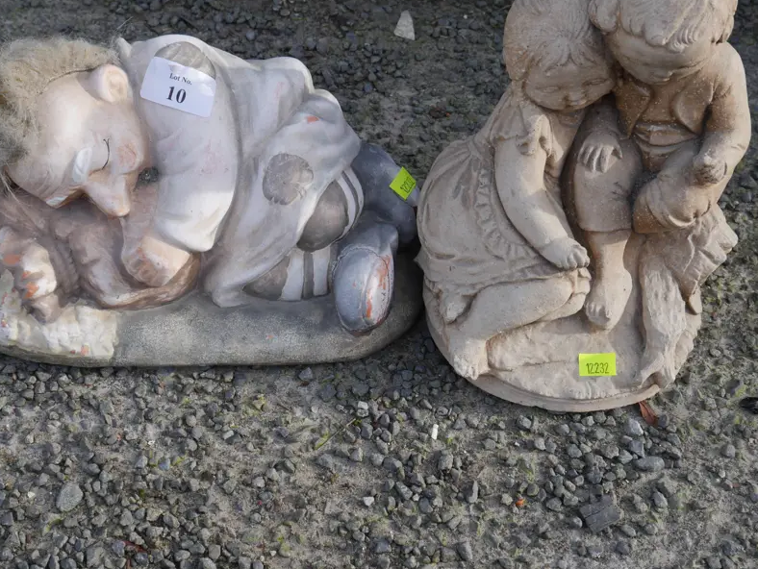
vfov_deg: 28.0
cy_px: 236
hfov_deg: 36.8
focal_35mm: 52
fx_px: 1139
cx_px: 346
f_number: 6.3
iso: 200
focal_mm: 20
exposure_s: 1/200
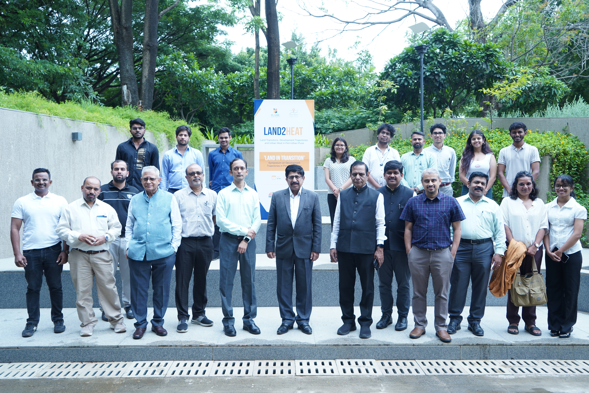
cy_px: 196
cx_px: 294
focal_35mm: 30
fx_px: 491
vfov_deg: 43.6
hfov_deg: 61.9
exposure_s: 1/80
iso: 100
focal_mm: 30
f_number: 4.5
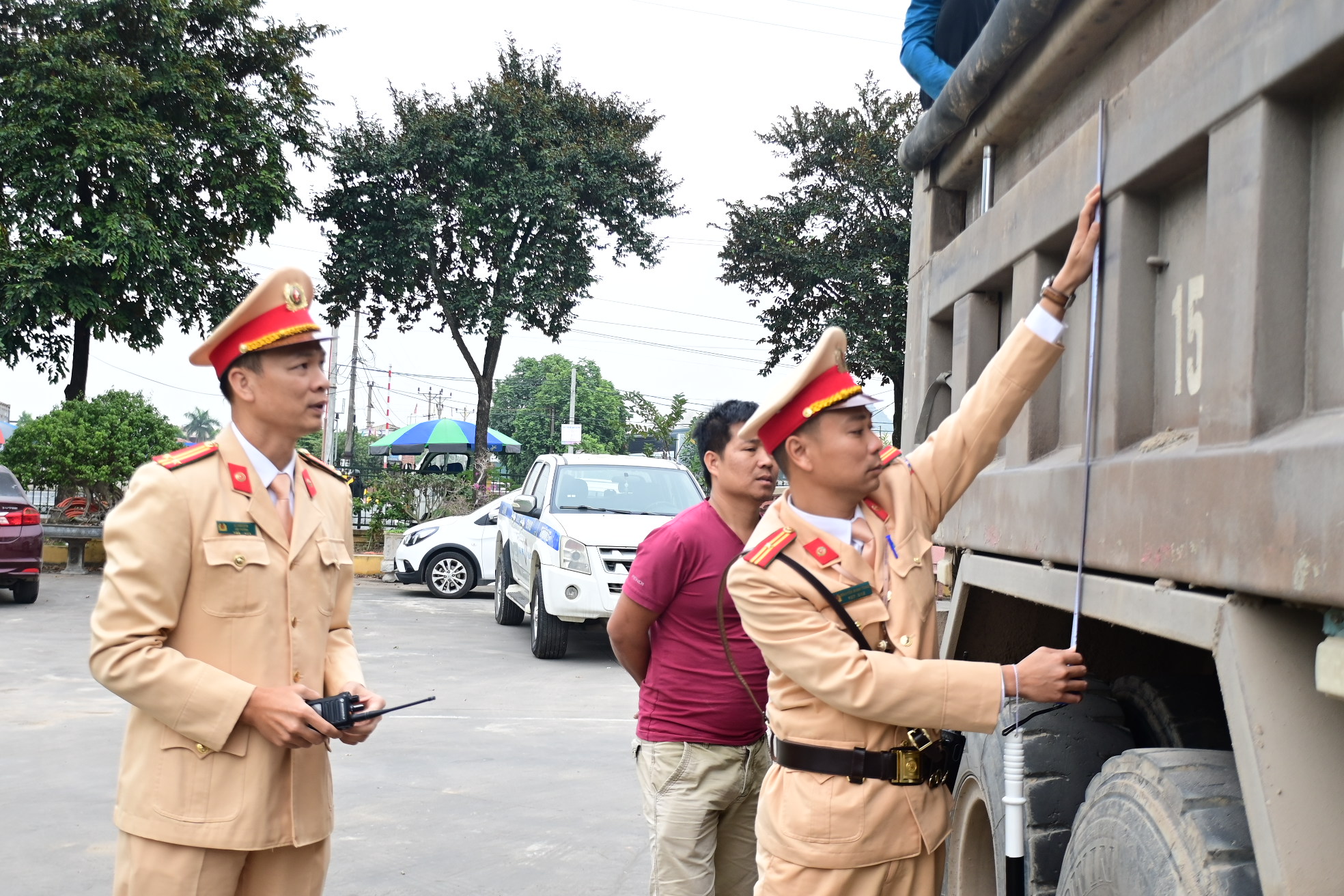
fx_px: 1493
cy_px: 448
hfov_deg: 48.5
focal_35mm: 40
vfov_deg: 33.4
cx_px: 672
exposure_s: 1/200
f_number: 5
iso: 320
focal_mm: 27
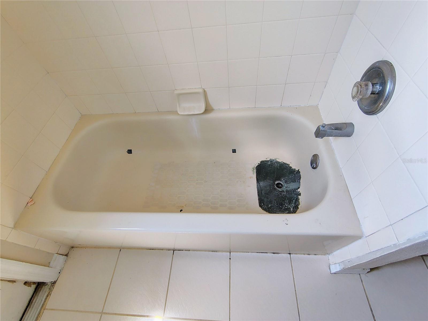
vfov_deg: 78.1
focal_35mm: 16
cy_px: 160
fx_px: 198
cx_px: 214
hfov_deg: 94.5
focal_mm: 2.13
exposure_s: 1/60
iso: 375
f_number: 2.2
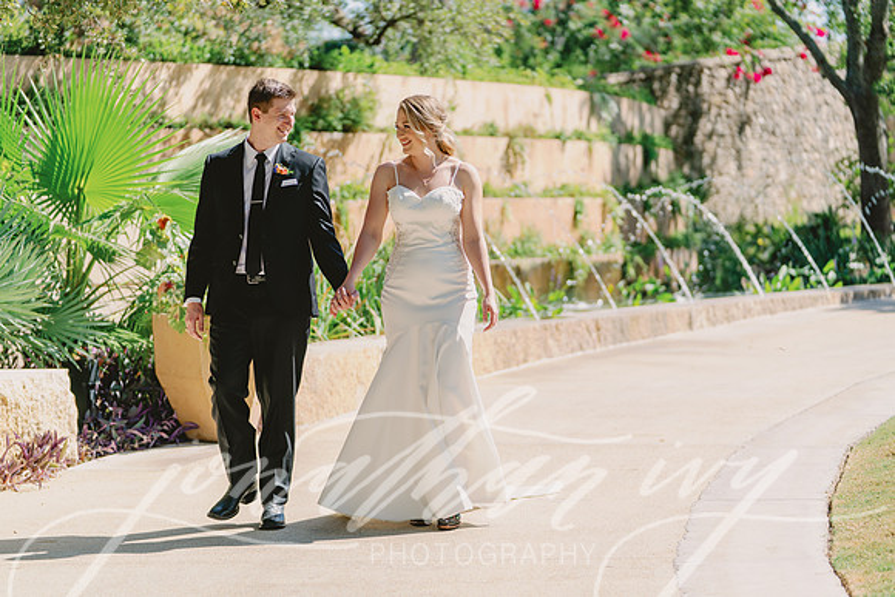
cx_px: 448
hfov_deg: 17.5
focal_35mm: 117
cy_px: 298
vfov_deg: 11.7
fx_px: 2909
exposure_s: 1/800
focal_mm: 117
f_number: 2.8
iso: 100
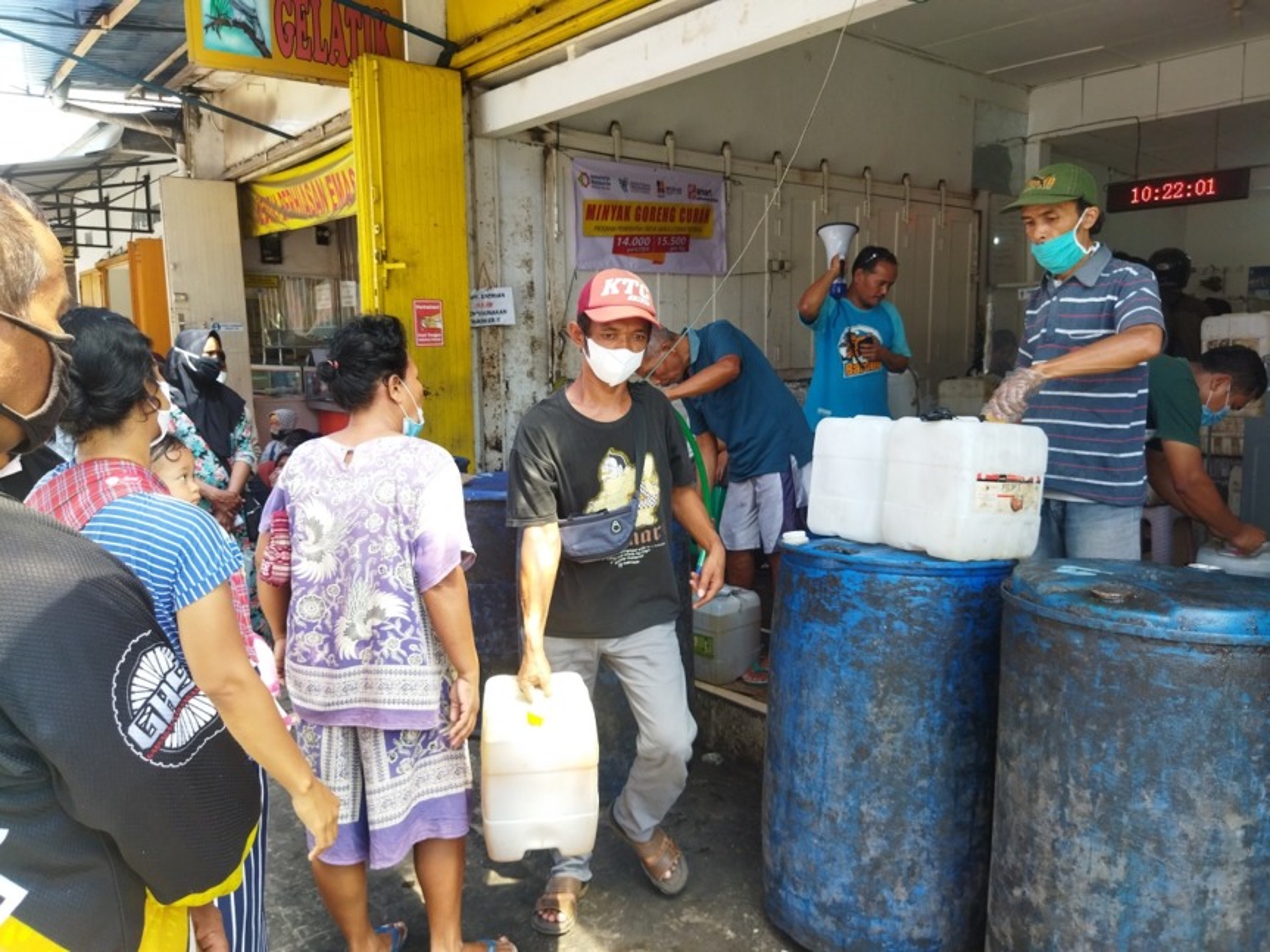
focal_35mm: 27
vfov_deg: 51.3
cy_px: 476
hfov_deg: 65.3
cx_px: 635
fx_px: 990
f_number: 1.79
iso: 99
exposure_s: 1/167
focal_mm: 4.71
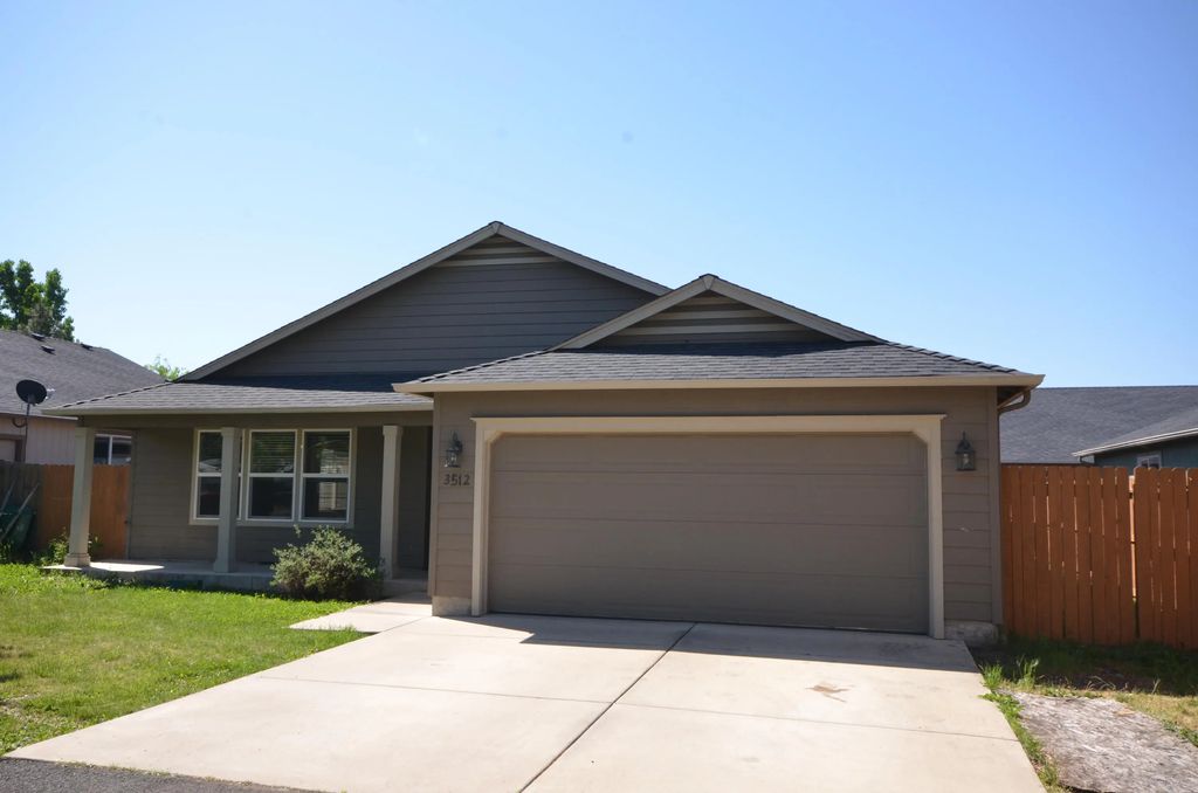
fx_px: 996
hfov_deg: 62.0
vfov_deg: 43.4
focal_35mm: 30
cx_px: 599
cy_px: 396
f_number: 13
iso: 400
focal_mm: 20
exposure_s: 1/250
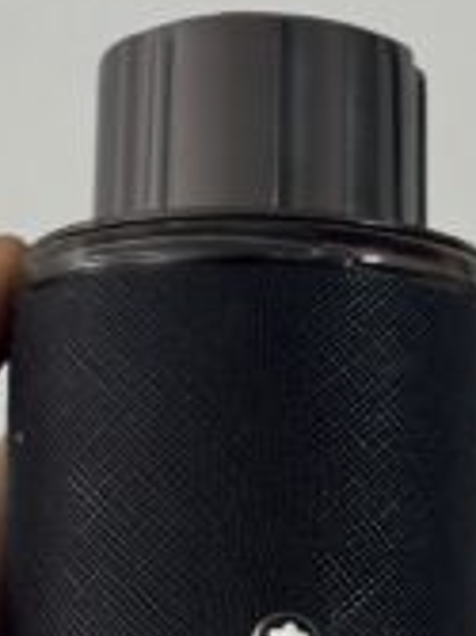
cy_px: 486
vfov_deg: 11.9
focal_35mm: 165
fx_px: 3029
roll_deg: -1.2
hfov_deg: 9.0
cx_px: 248
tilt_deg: -21.2
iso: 80
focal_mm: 6.76
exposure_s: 1/50
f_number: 1.78
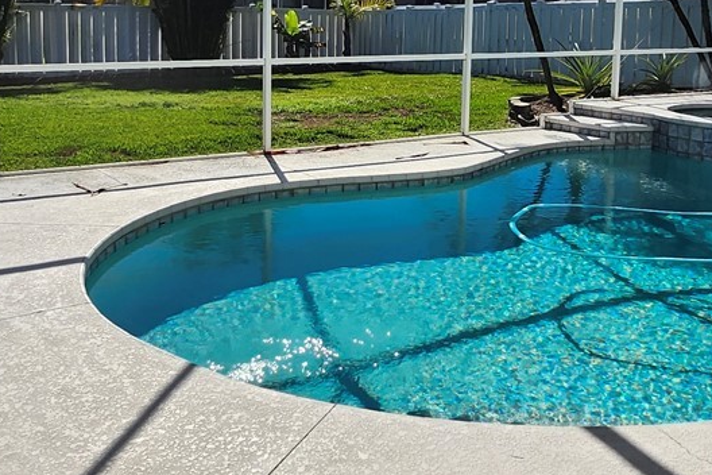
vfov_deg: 32.0
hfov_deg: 47.3
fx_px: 811
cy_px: 113
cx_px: 391
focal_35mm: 41
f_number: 2.2
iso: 40
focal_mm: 1.74
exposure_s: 1/1654
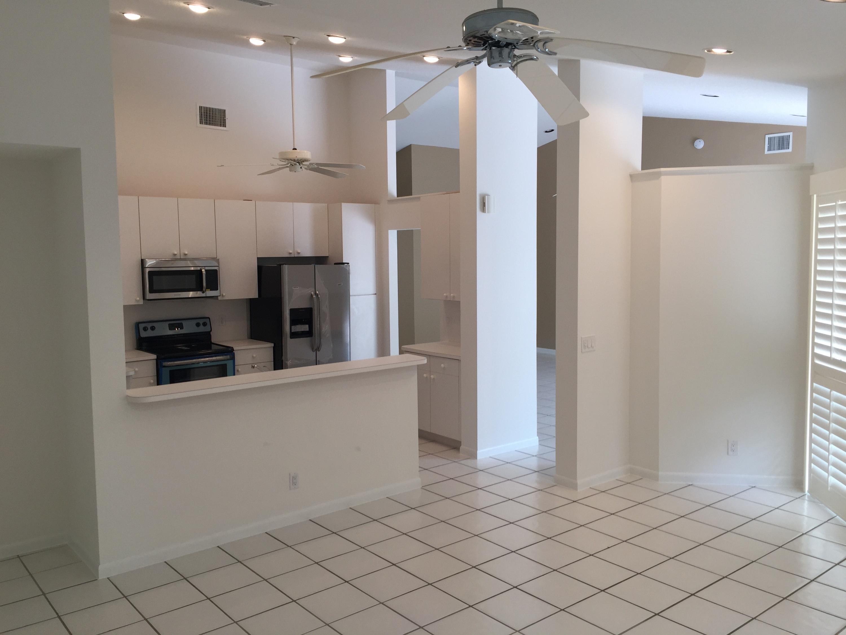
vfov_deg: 48.2
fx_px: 709
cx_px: 423
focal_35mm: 29
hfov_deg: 61.7
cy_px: 318
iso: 40
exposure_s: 1/60
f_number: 2.2
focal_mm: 4.15
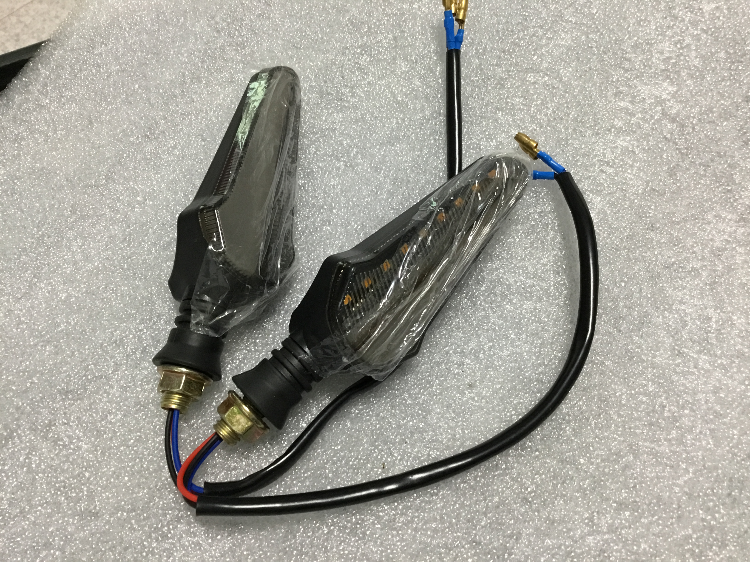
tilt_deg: -60.9
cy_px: 281
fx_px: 672
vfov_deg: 45.4
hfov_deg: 58.4
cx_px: 375
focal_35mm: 31
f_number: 2.4
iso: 160
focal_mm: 3.3
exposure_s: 1/33
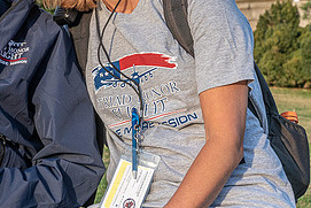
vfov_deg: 9.6
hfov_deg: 14.2
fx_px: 1227
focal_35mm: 142
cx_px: -9
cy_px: 40
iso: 500
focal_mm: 52
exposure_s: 1/320
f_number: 9
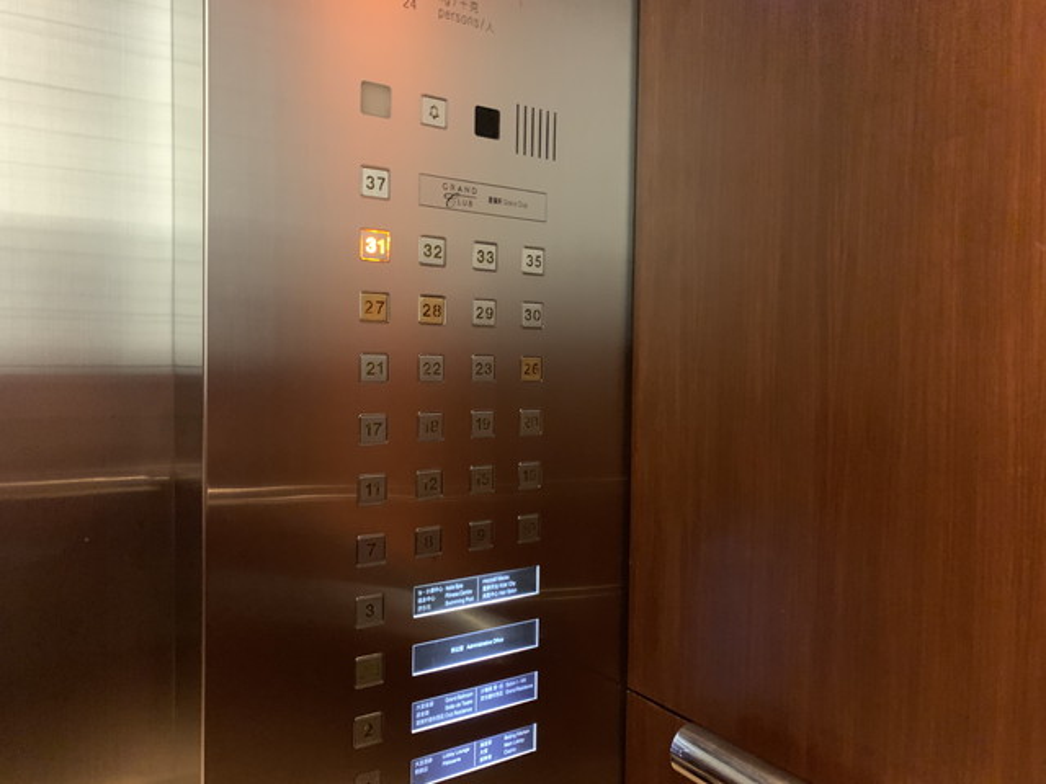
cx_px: 523
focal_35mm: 26
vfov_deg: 53.1
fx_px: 786
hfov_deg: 67.3
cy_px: 392
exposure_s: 1/28
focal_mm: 4.25
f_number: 1.8
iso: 800
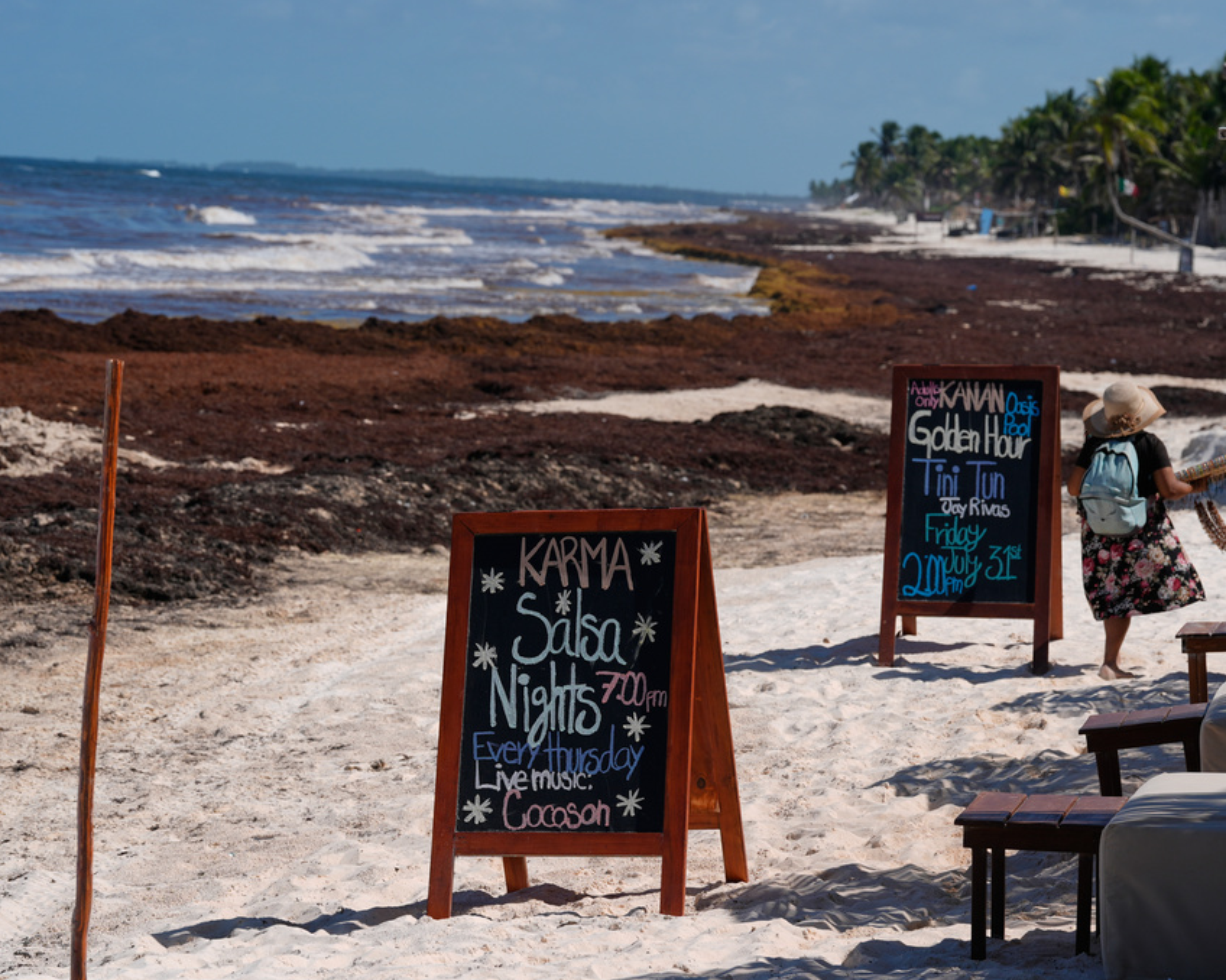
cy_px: 489
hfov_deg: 13.3
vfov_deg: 10.6
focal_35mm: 145
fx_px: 5260
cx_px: 607
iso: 200
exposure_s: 1/1000
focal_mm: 128
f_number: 8
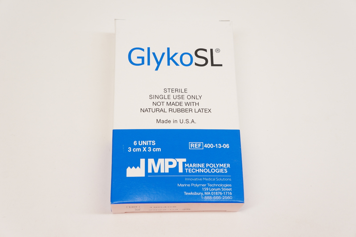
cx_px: 178
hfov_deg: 41.2
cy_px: 118
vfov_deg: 28.0
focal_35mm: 48
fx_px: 474
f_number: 7.1
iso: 400
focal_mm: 32
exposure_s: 1/60
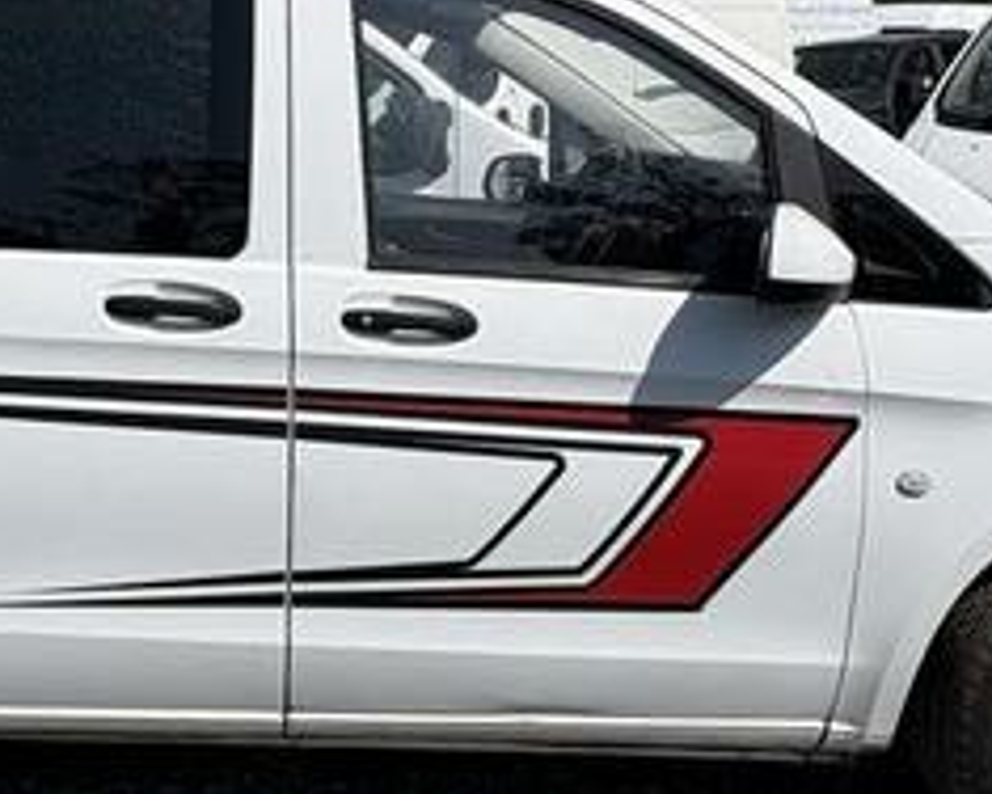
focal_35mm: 52
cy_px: 165
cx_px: 177
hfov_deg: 34.7
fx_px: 1527
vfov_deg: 28.5
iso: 50
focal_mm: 2.22
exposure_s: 1/5263
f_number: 2.2
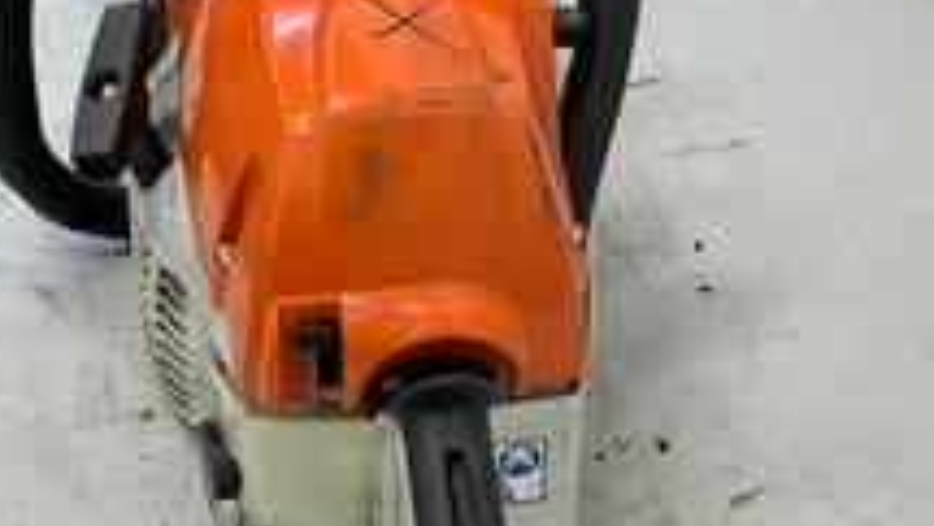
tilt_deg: -37.8
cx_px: 321
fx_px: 1759
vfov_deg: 17.0
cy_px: 272
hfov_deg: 29.6
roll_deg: +1.3
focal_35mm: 71
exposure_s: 1/50
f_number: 1.8
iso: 40
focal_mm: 3
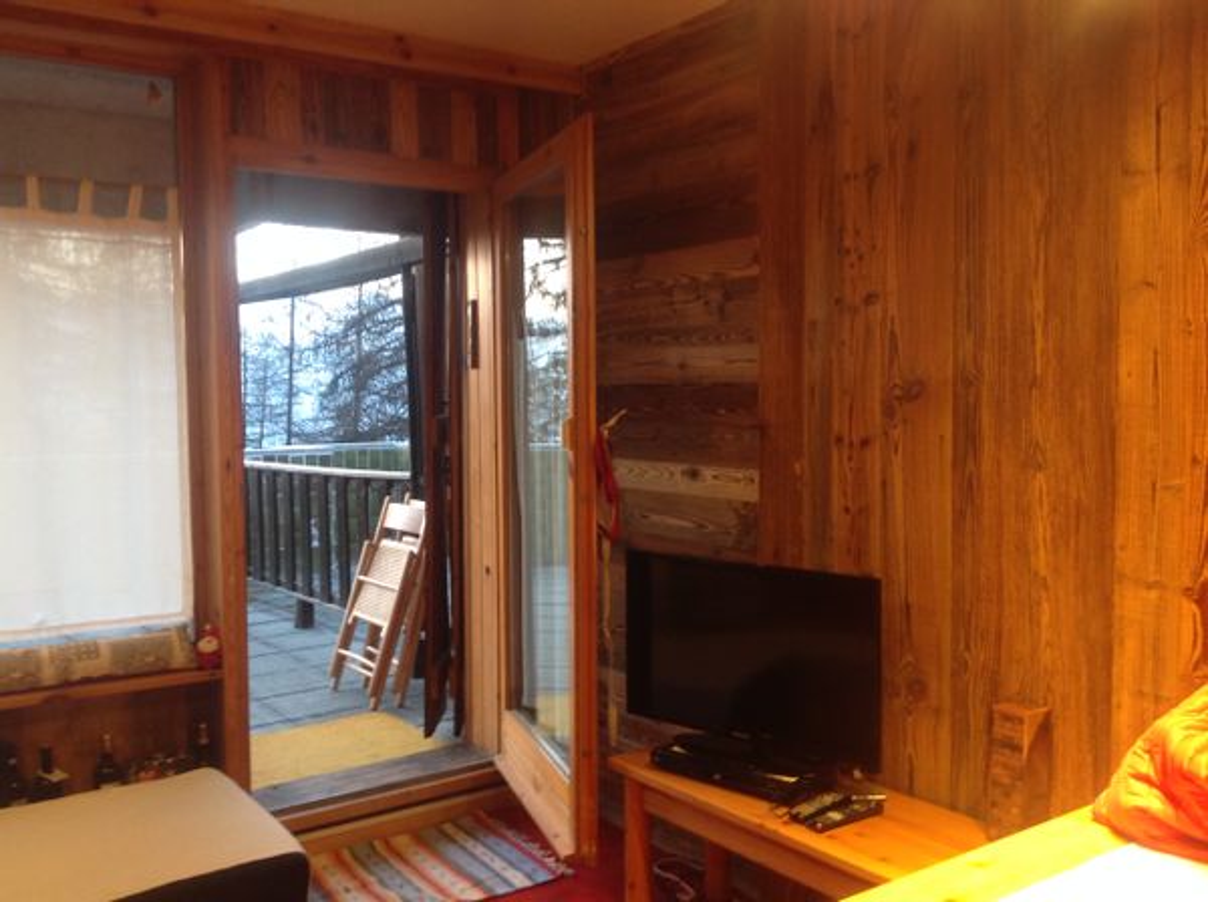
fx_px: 1219
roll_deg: +0.7
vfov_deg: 40.6
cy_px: 451
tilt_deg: -2.8
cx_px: 604
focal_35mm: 35
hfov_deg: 52.7
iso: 100
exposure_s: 1/17
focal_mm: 4.28
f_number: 2.4
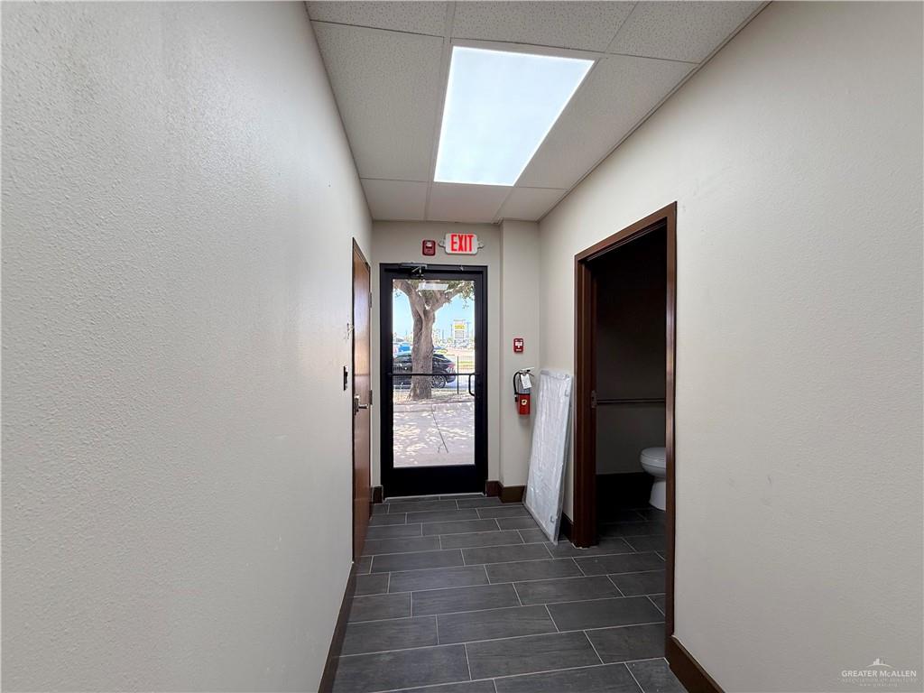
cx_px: 462
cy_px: 346
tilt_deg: +0.9
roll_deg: +0.0
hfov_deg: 102.1
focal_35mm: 14
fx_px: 374
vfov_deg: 85.7
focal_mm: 2.22
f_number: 2.2
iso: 80
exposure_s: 1/120
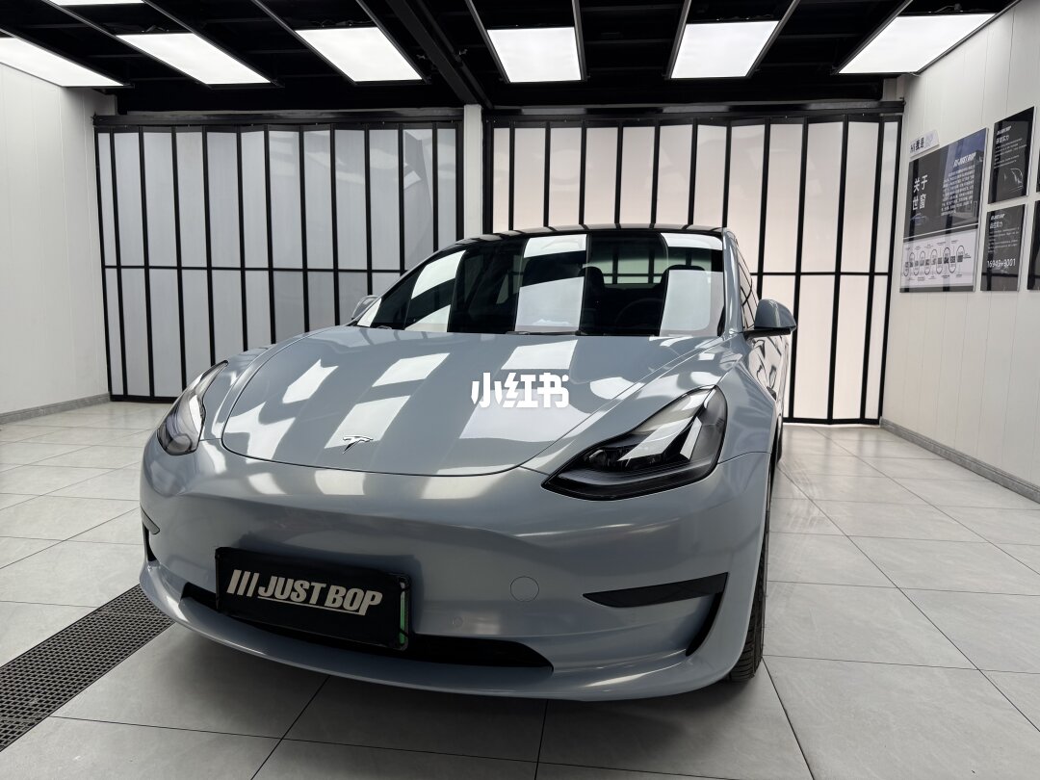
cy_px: 390
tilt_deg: -5.7
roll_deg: -0.6
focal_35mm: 24
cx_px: 520
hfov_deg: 71.6
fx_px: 721
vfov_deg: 56.8
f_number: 1.78
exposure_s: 1/495
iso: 80
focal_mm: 6.76
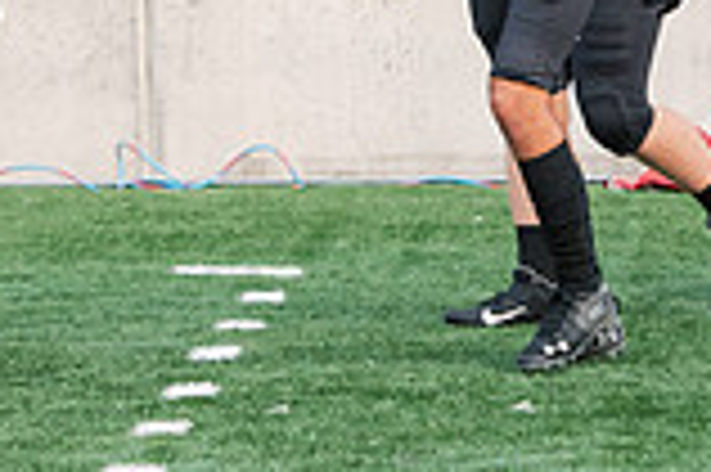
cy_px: -83
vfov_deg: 3.5
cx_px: 608
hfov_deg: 5.3
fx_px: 7615
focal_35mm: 386
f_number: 4
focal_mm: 105
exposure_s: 1/400
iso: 800
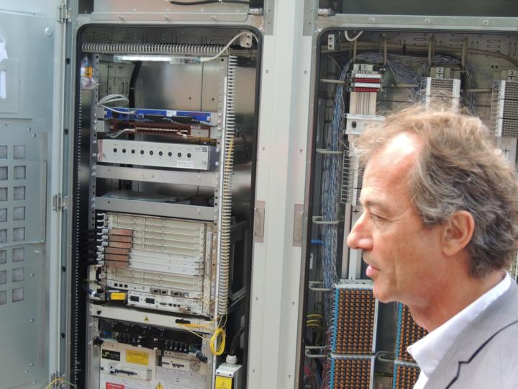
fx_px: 748
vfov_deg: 29.1
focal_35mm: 50
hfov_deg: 38.2
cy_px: 194
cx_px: 259
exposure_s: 1/250
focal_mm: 8.9
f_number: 3.6
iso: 220
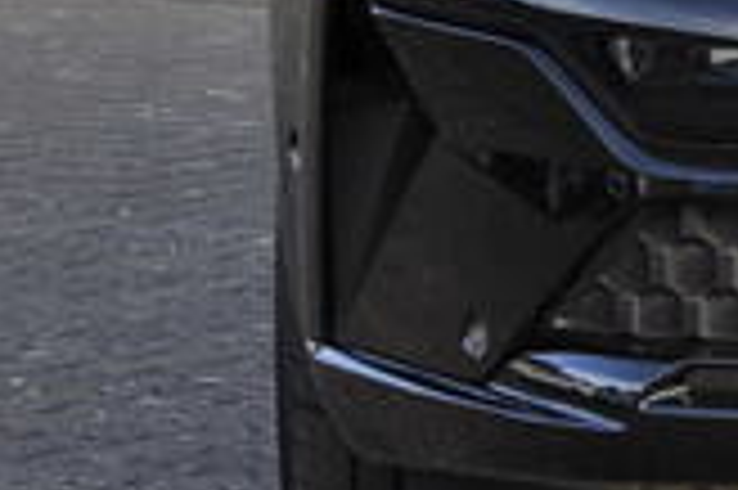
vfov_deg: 3.2
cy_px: -337
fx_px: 8704
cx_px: 1467
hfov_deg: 4.8
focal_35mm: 425
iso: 200
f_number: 5.6
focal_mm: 58
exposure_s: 1/125
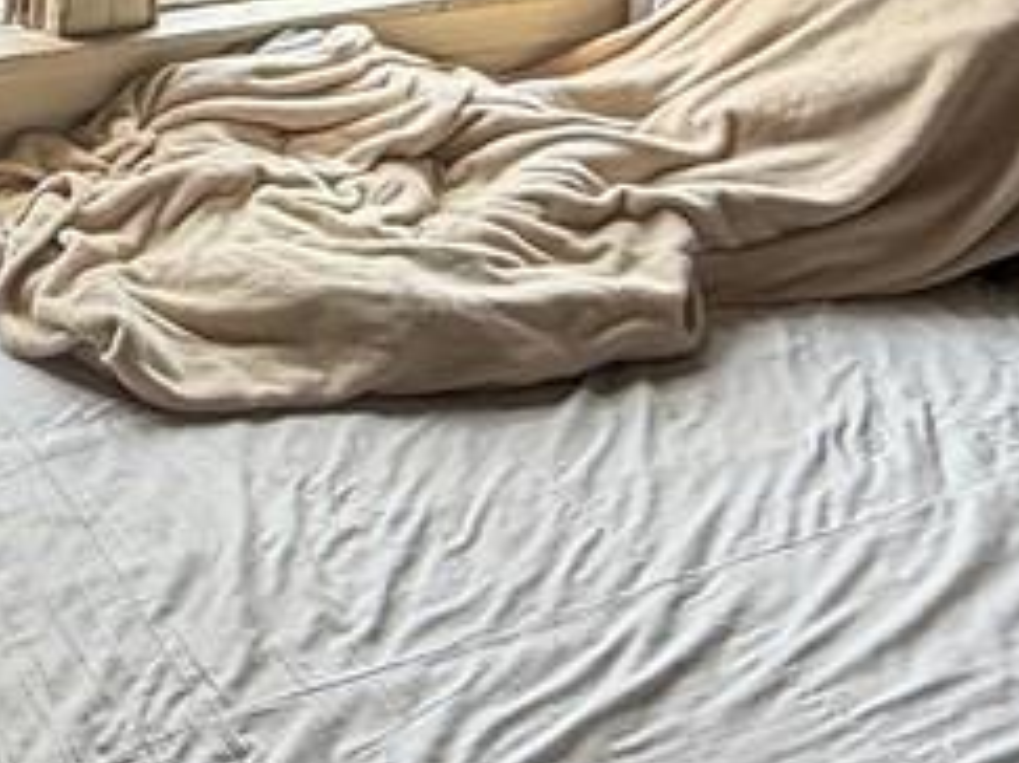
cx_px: -285
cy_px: 25
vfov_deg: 23.9
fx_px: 1736
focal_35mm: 59
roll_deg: +1.3
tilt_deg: -18.2
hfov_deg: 27.6
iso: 250
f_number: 2.2
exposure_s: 1/121
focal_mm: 2.22
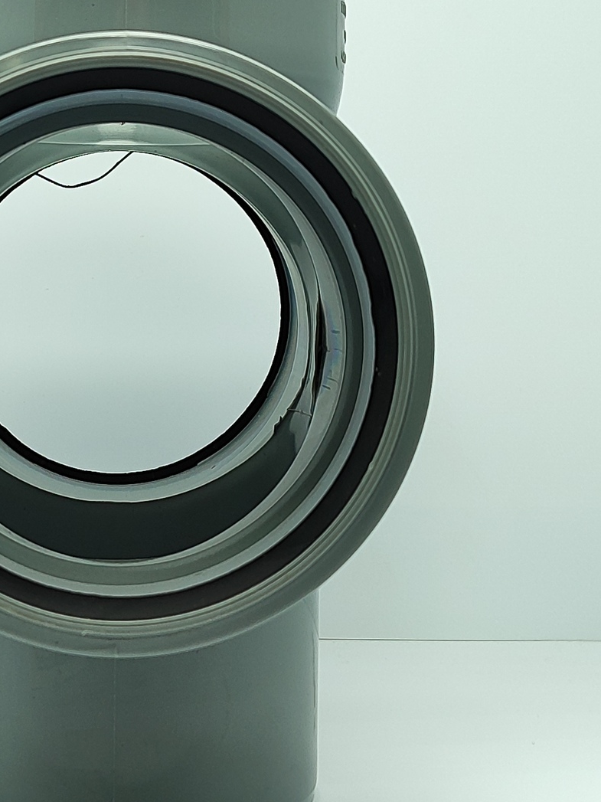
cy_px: 313
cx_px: 109
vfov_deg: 42.7
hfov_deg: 31.9
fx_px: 1019
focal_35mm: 44
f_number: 1.89
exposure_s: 1/160
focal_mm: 5.89
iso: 160
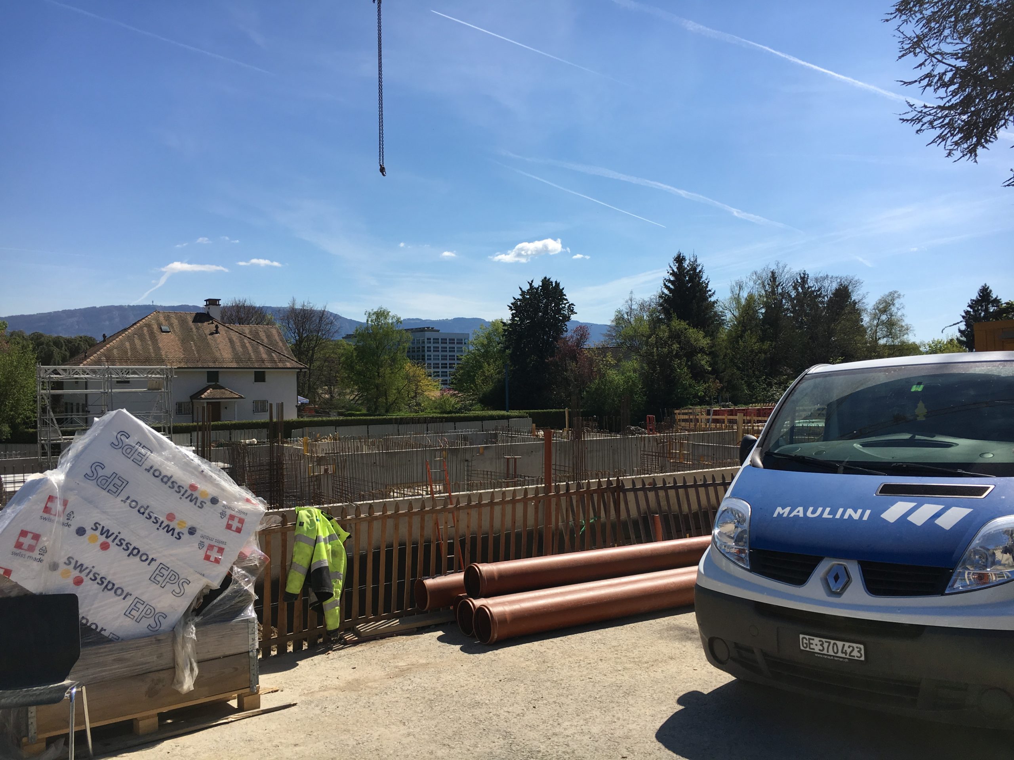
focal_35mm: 29
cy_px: 380
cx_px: 507
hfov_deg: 61.7
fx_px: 849
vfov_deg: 48.2
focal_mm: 4.15
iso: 25
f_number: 2.2
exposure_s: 1/2079
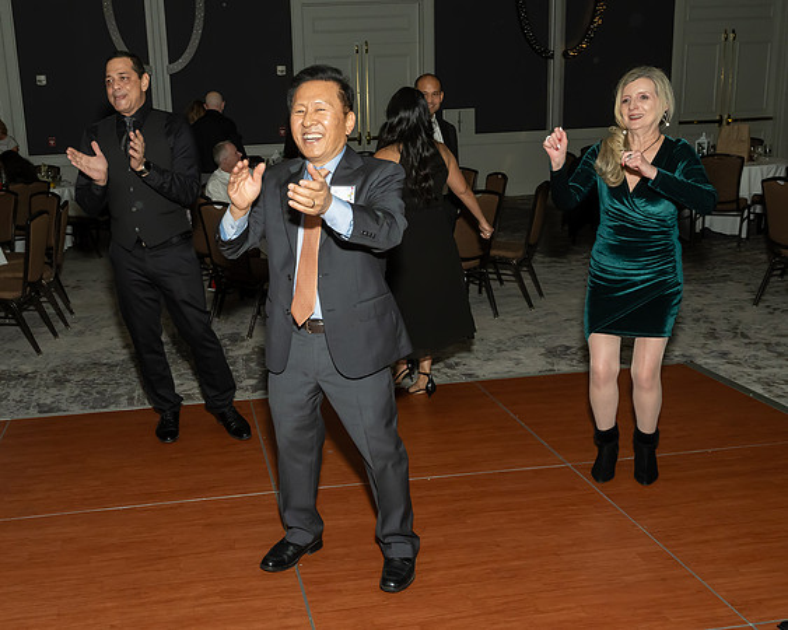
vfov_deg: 39.3
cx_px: 313
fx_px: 882
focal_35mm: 38
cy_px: 322
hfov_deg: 47.8
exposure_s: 1/250
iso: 1000
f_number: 8
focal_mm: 20
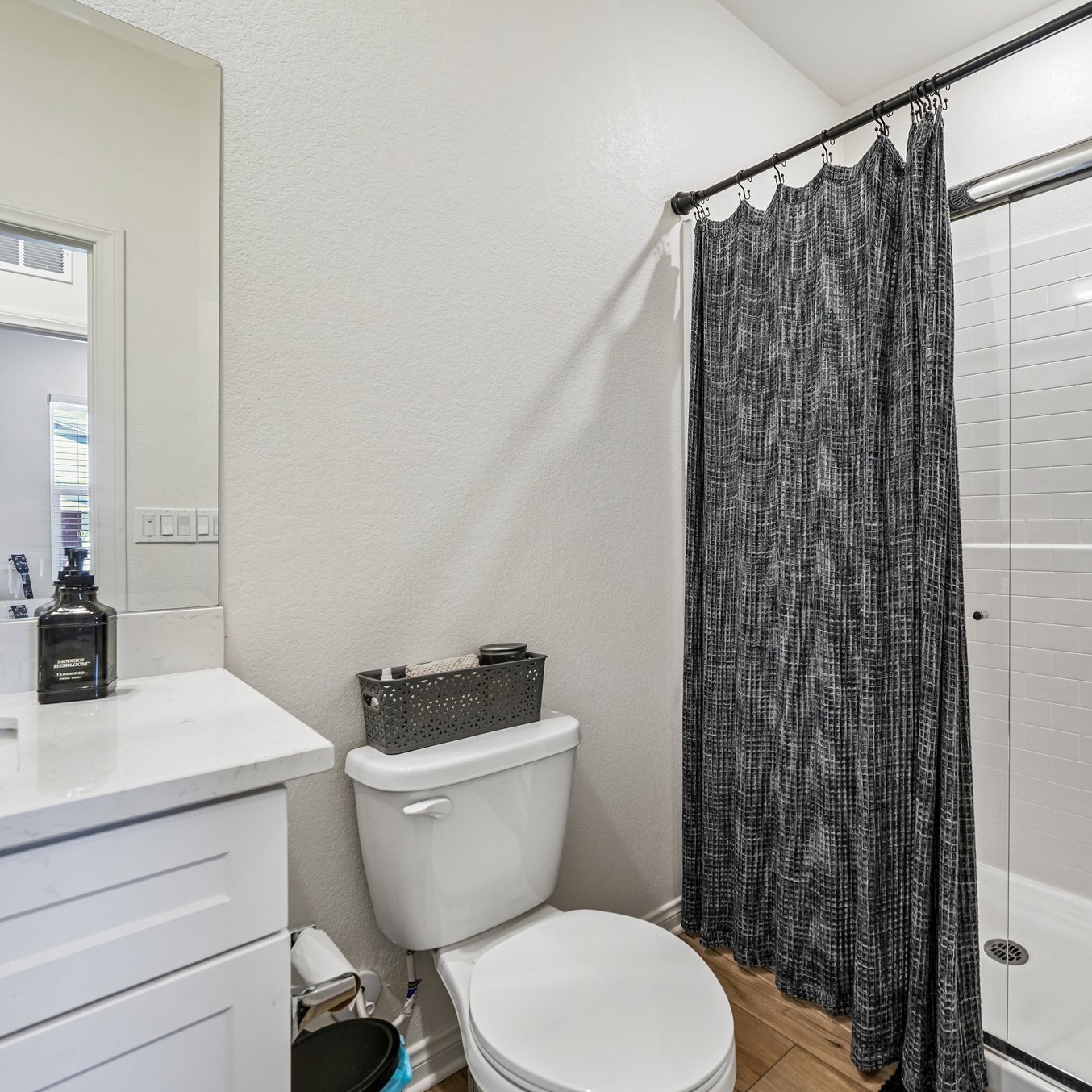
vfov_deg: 80.7
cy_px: 550
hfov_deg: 78.1
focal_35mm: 18
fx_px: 642
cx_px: 728
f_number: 8
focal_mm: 14
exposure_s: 1/6
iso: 400
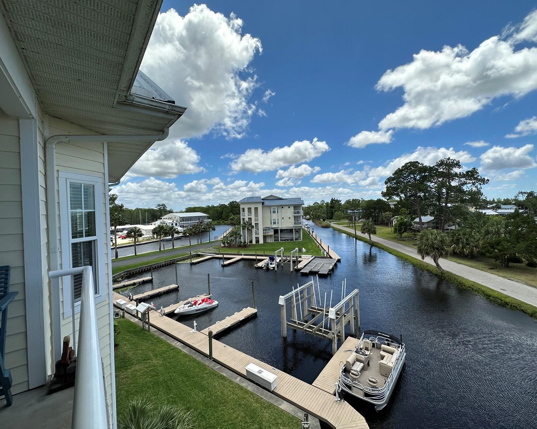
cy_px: 210
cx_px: 281
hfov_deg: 96.7
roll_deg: +1.7
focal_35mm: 15
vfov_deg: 84.0
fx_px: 238
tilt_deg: -0.9
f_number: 2.2
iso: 40
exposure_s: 1/2506
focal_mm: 2.22
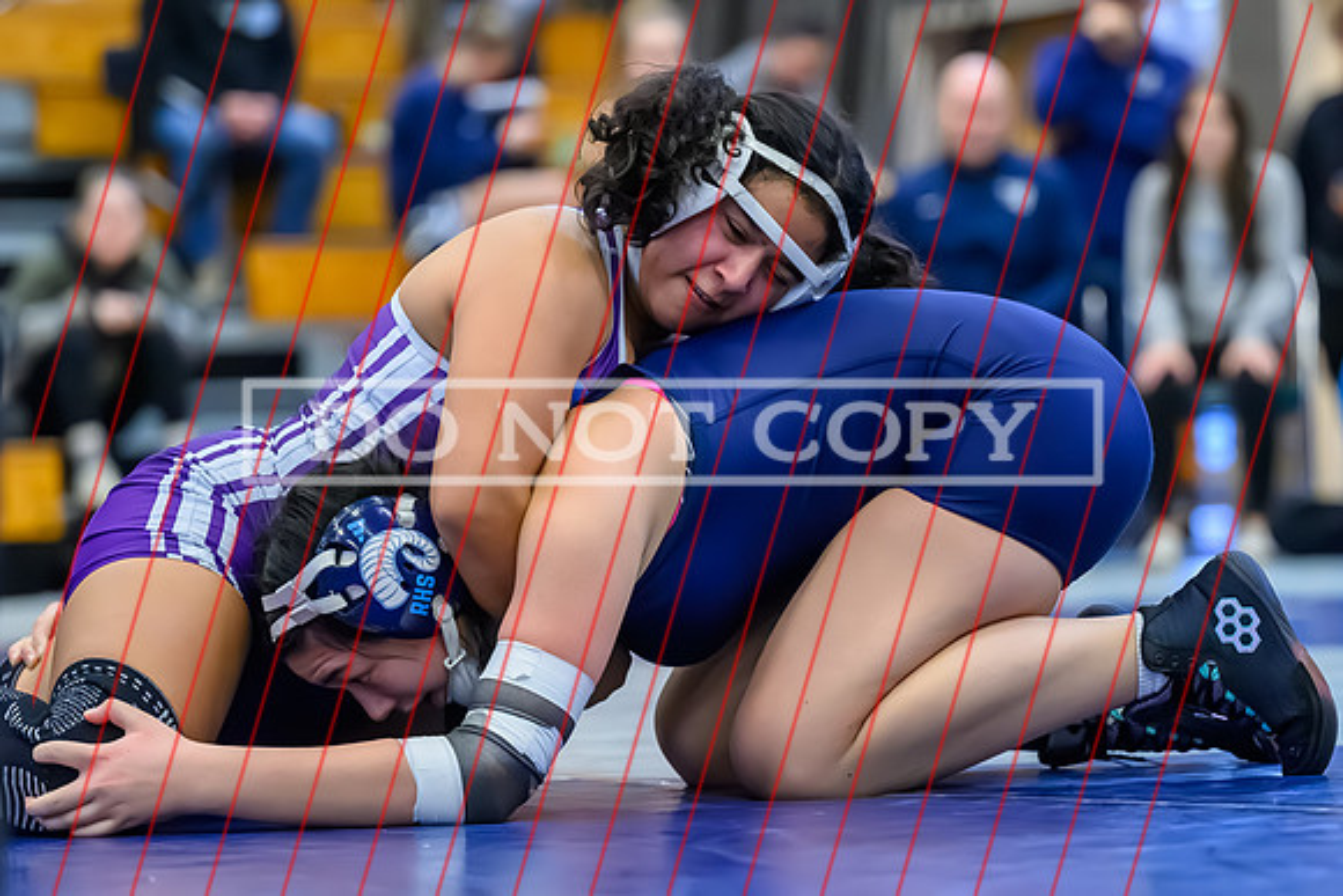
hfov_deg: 13.7
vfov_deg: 9.2
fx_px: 5572
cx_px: 747
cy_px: 493
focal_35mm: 149
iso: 10000
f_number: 2.8
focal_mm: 110
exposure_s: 1/640
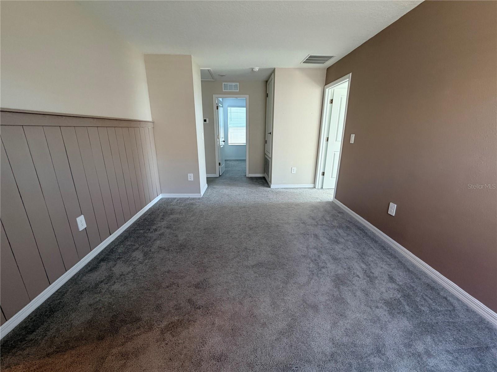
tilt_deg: -14.7
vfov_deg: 85.7
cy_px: 186
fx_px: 201
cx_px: 248
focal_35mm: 14
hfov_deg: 102.1
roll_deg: +0.2
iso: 200
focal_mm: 2.22
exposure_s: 1/60
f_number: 2.2
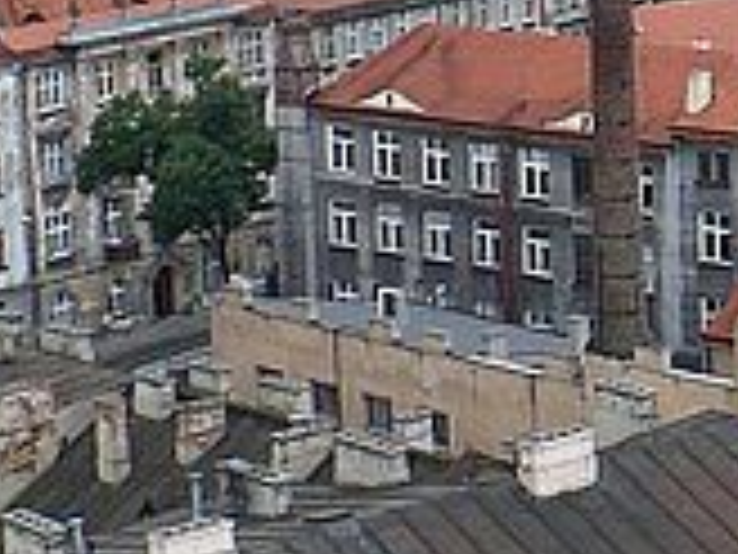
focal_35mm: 144
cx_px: 1161
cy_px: 234
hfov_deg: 12.9
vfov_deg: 10.3
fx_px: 3070
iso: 100
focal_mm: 6.1
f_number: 2.8
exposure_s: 1/320
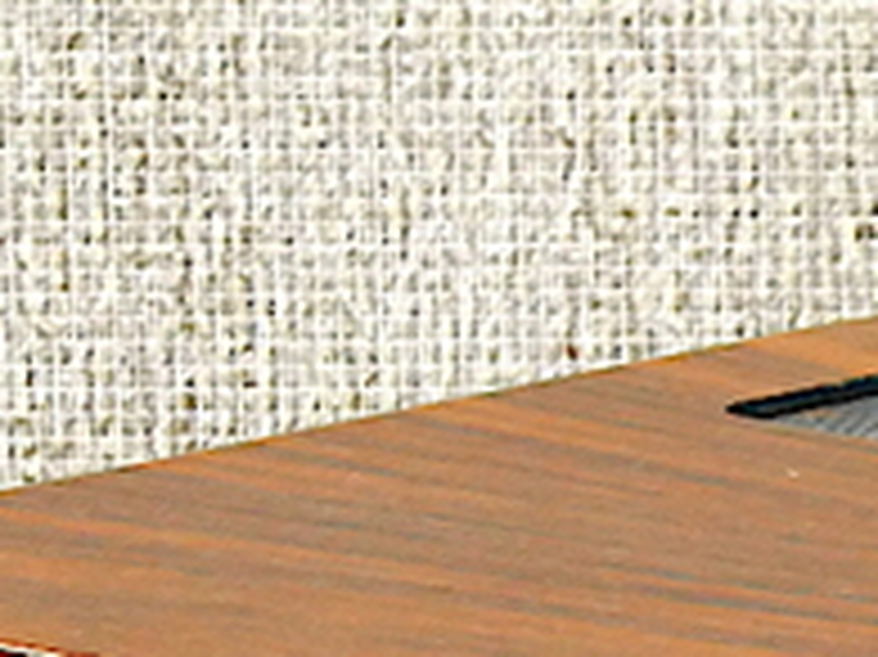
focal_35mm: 703
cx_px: 1598
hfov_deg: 2.8
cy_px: 1260
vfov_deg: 2.1
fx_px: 17820
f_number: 5.4
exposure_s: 1/4
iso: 200
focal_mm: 25.6
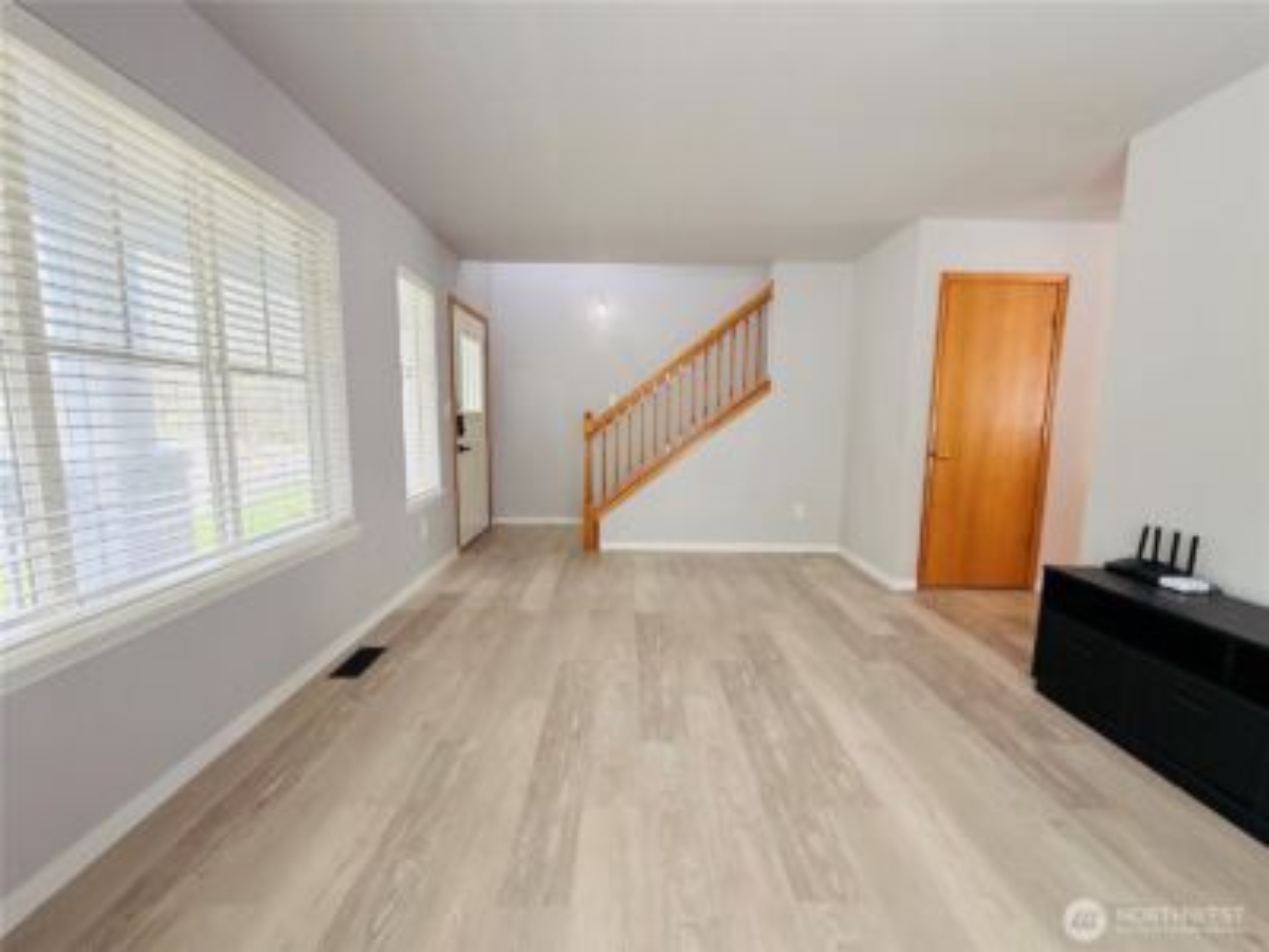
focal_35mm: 14
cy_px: 476
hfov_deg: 102.1
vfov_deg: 85.7
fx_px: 513
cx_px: 634
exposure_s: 1/121
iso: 250
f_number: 2.2
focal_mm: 2.22
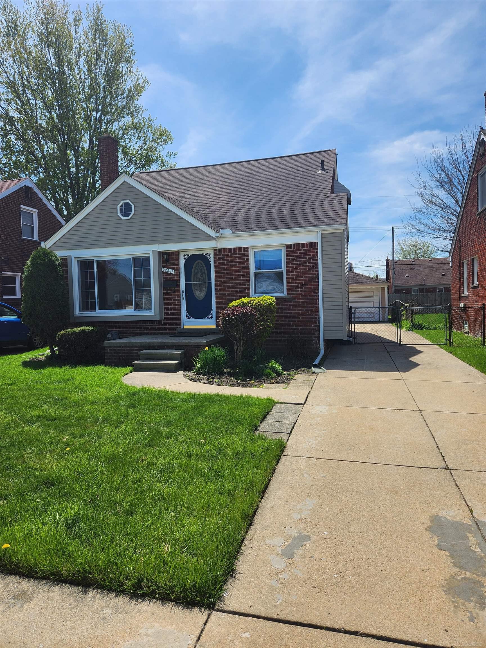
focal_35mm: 23
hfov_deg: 58.9
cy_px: 324
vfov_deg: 73.9
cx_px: 243
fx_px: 431
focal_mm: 5.4
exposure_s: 1/2204
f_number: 1.8
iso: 20
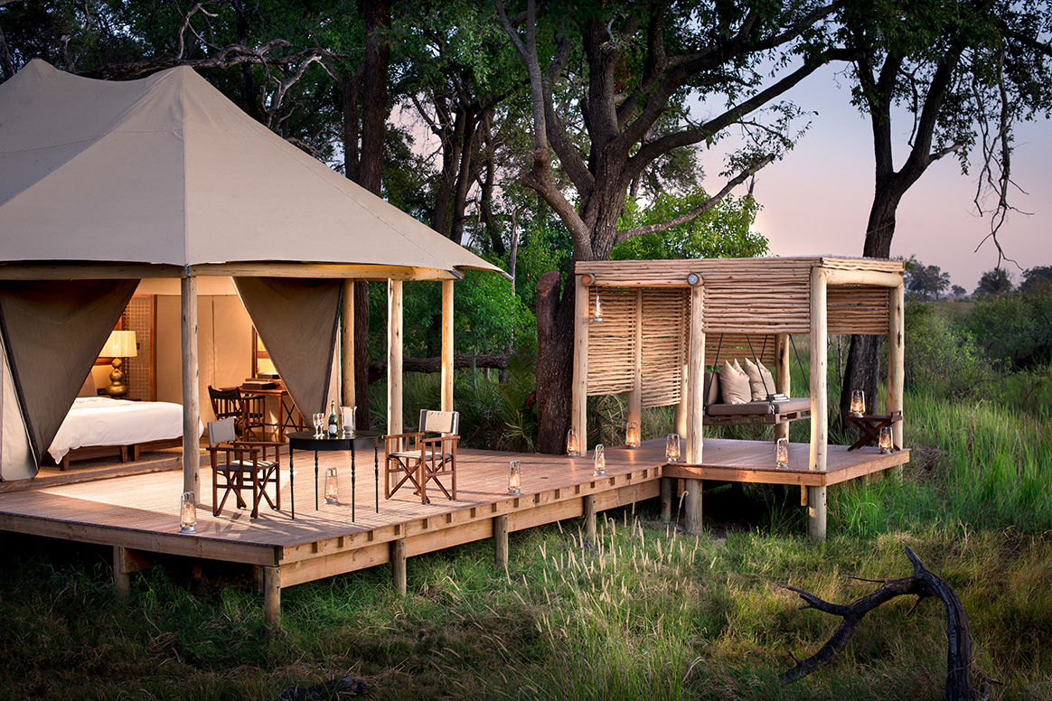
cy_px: 350
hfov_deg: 39.6
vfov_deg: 27.0
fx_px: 1461
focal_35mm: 50
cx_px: 526
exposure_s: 1/1.43
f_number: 8
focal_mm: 50
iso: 200
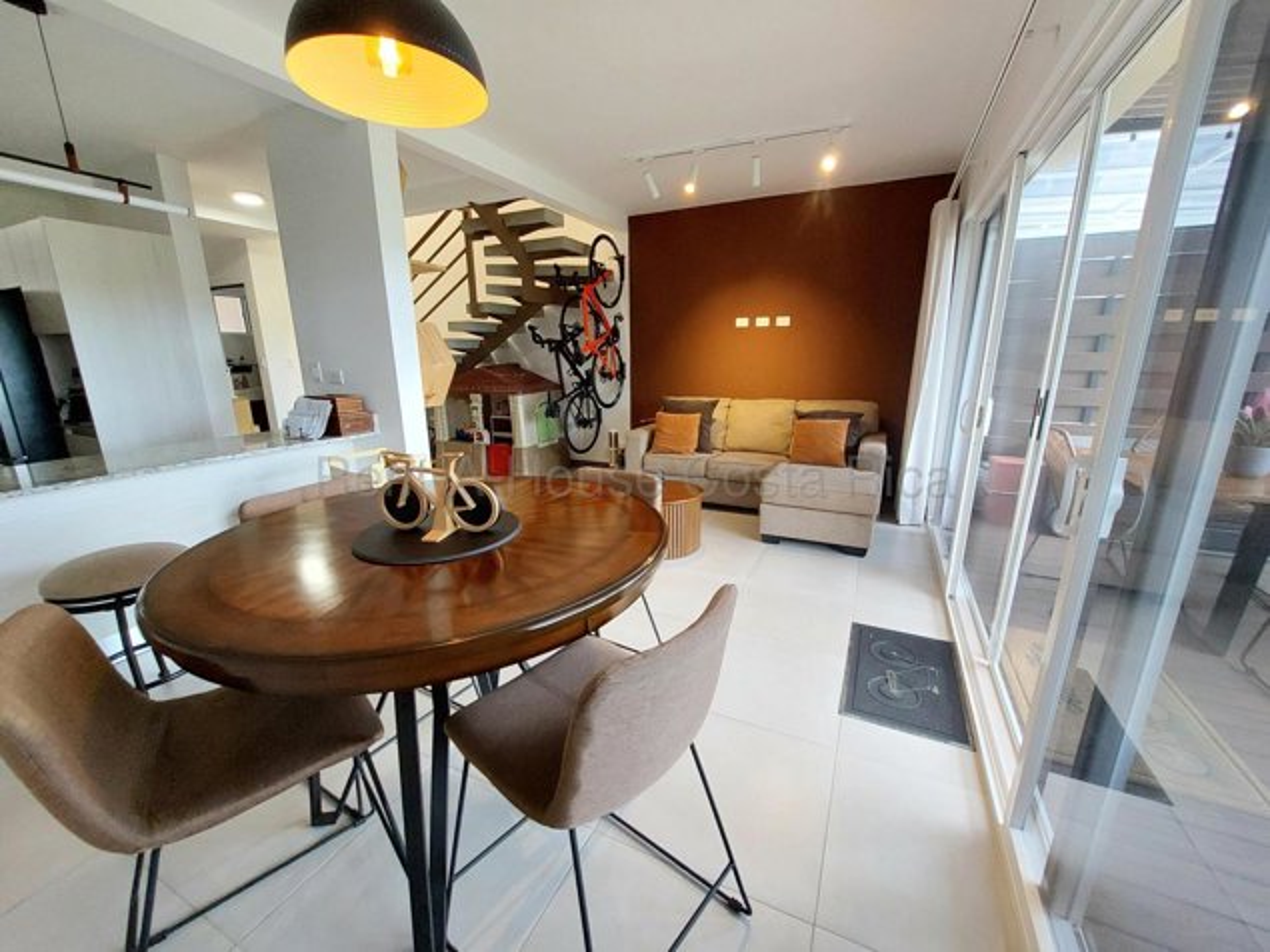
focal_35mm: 13
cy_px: 476
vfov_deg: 89.9
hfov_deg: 106.2
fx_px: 477
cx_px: 635
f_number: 2.2
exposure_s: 1/60.2
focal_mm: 1.74
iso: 250
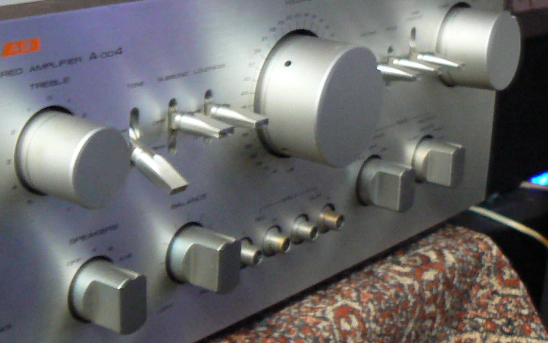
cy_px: 137
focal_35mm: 72
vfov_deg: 18.1
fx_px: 1075
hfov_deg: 28.2
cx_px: 147
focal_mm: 6
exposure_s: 1/4
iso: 200
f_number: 2.8
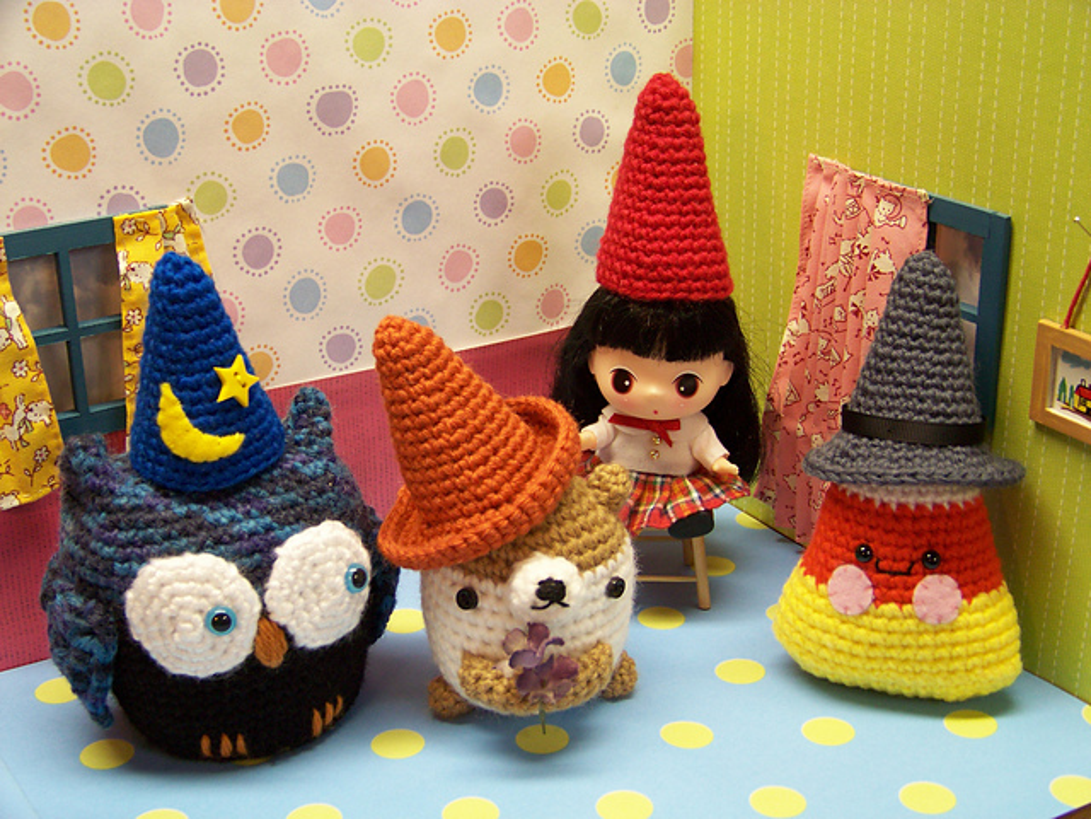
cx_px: 546
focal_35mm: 55
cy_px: 410
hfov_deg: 34.9
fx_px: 1733
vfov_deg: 26.6
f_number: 3.2
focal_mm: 9.36
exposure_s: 1/30
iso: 165
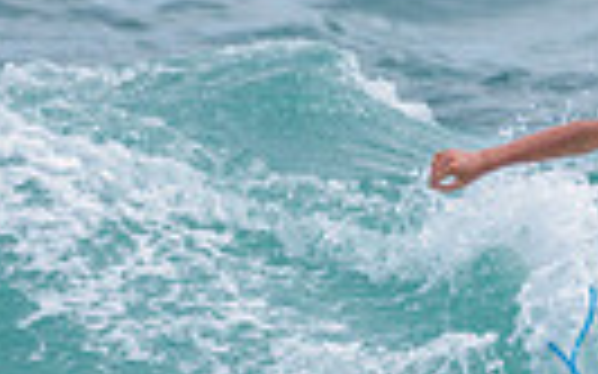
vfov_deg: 0.6
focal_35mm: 2125
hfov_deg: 1.0
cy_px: 63
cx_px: 898
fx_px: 34617
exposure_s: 1/2000
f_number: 5.6
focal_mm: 390
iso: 180
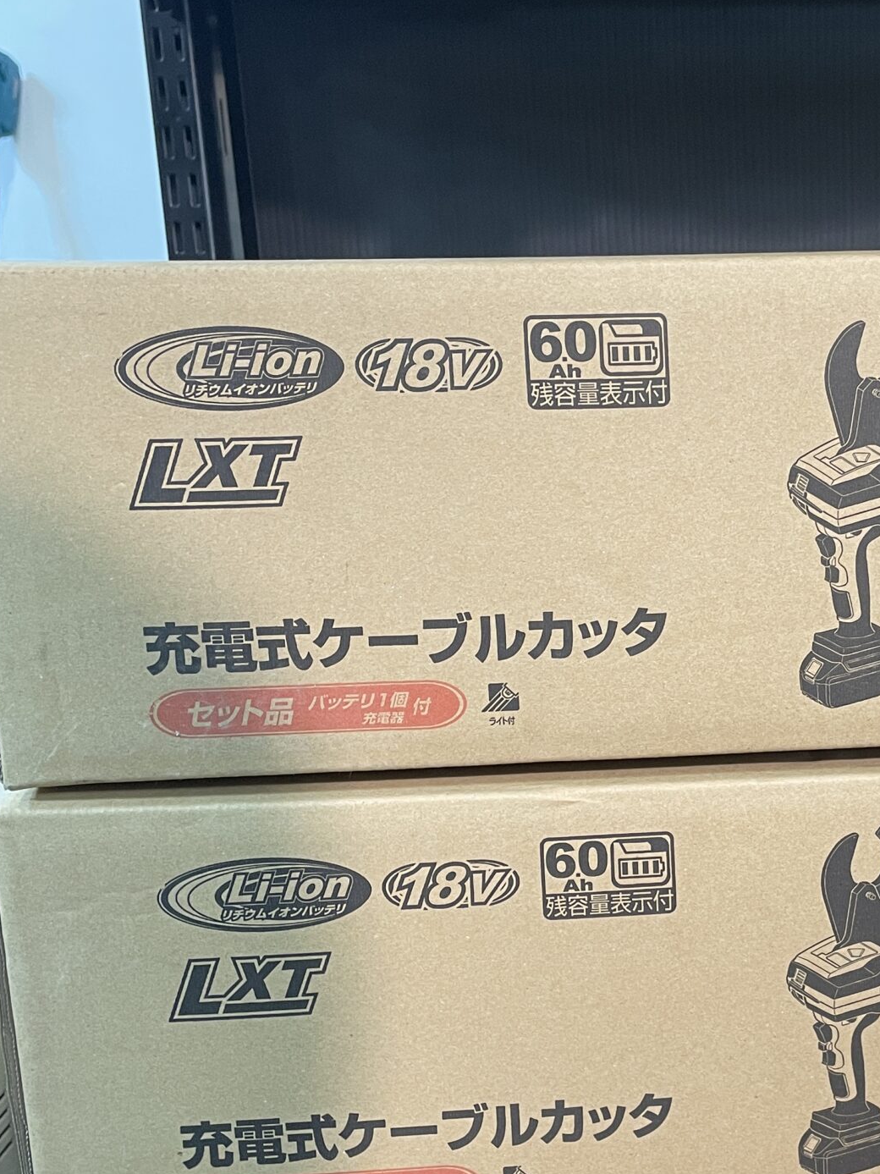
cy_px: 669
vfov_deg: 39.6
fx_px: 1627
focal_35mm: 48
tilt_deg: -12.0
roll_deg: +2.1
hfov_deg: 29.1
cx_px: 789
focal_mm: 4.2
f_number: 1.6
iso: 160
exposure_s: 1/60
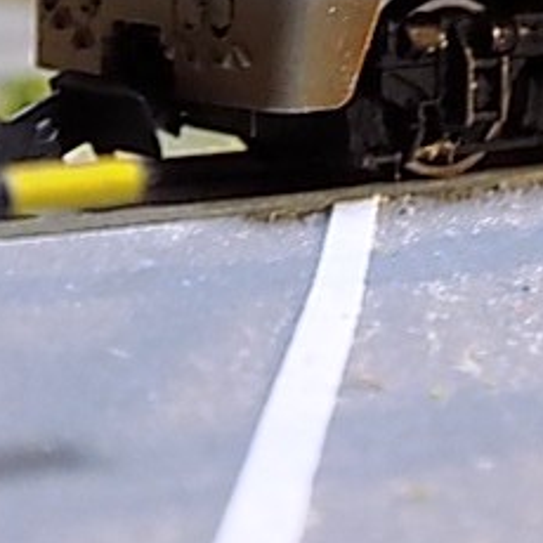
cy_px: -52
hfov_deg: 12.0
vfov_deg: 11.9
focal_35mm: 145
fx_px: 2573
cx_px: 364
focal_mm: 10.5
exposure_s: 1/13
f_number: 4
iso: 400
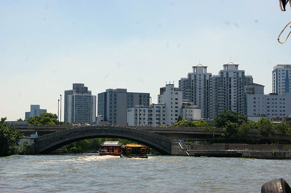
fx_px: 666
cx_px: 146
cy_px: 96
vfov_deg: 16.5
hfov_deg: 24.6
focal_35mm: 82
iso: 200
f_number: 13
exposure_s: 1/500
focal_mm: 55
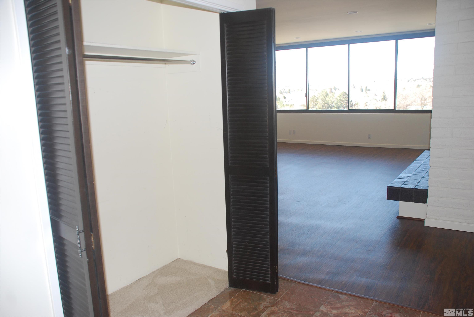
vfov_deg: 43.7
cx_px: 237
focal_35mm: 30
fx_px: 395
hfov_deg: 61.9
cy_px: 158
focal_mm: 20
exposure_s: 1/60
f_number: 3.8
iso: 200
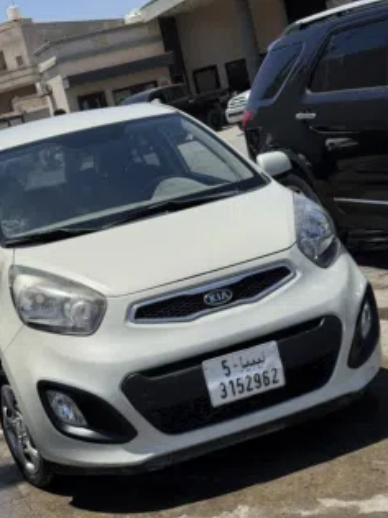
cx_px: 151
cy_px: 311
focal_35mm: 61
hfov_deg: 24.0
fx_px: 912
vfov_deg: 31.6
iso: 64
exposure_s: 1/6410
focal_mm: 6.76
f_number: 1.78
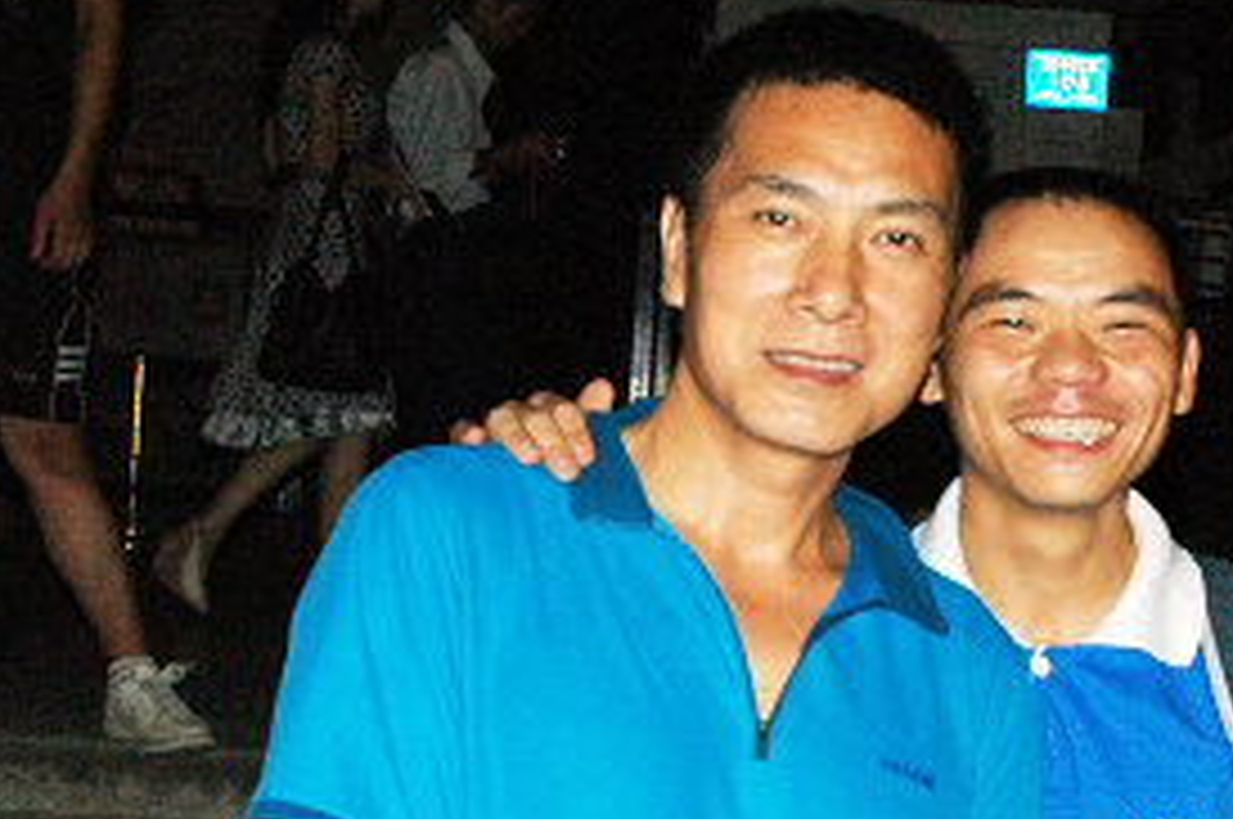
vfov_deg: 13.0
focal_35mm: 105
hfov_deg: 19.3
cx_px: 936
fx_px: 3592
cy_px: 623
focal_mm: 24
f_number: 8
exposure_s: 1/60
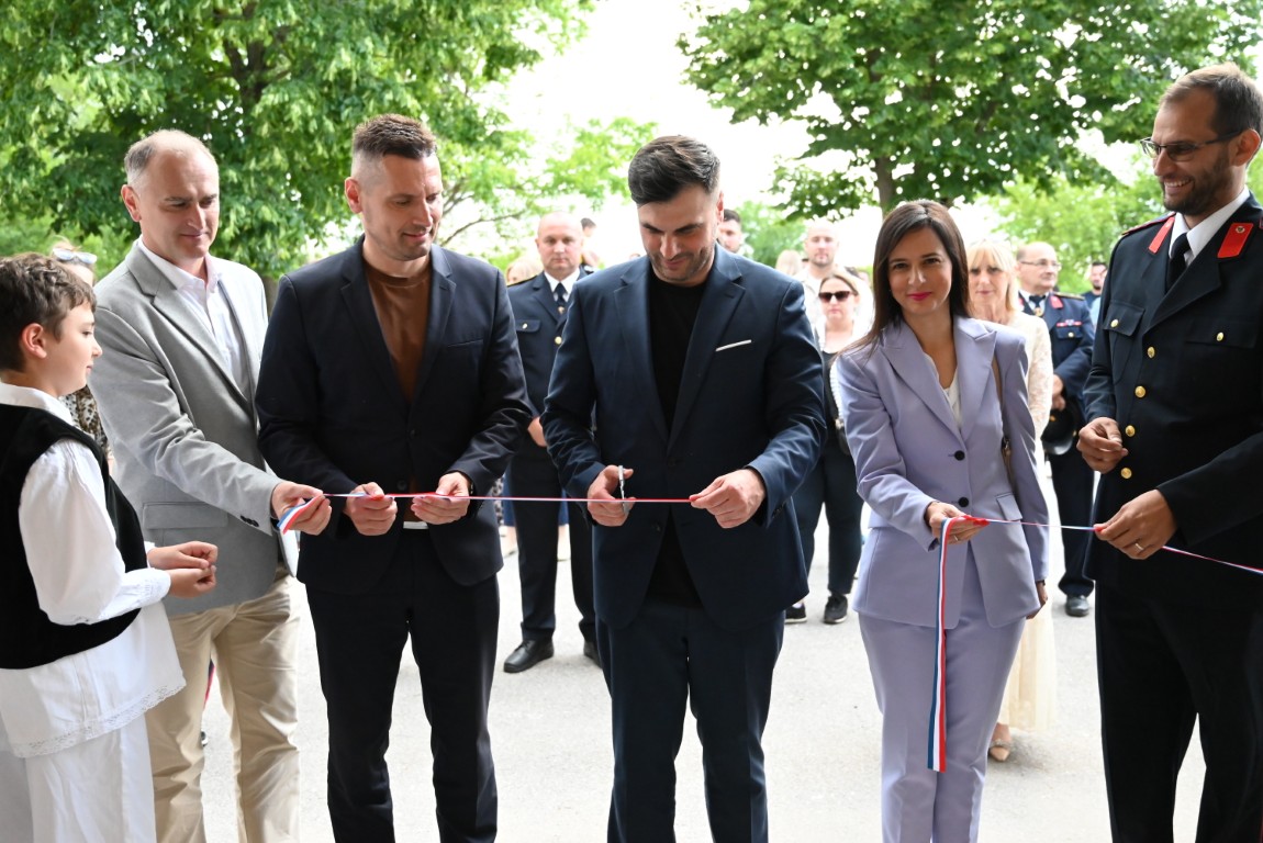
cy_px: 422
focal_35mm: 36
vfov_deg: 36.9
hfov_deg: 53.1
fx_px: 1264
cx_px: 632
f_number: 4
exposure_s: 1/1250
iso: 5000
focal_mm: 36
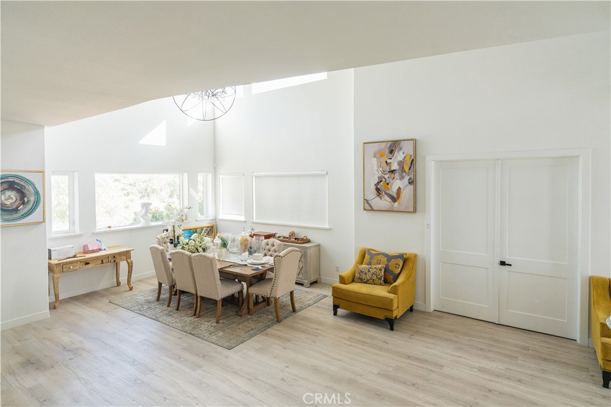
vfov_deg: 61.9
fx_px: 339
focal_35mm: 20
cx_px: 306
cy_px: 204
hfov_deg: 84.0
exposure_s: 1/125
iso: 1250
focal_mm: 20
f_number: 5.6
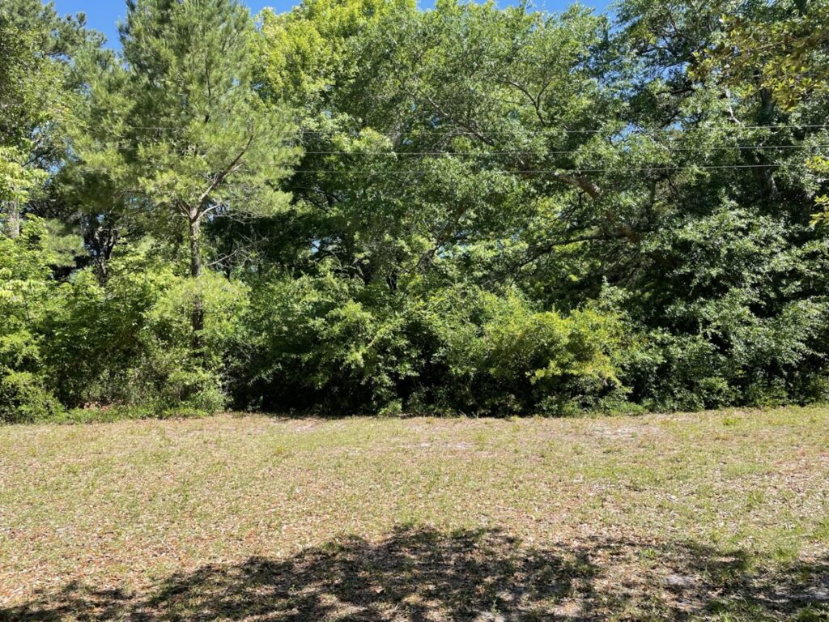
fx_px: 623
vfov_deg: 53.1
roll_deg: +2.0
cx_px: 414
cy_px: 311
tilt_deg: +5.1
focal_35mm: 26
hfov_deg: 67.3
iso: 32
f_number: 1.6
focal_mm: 4.2
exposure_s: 1/1135
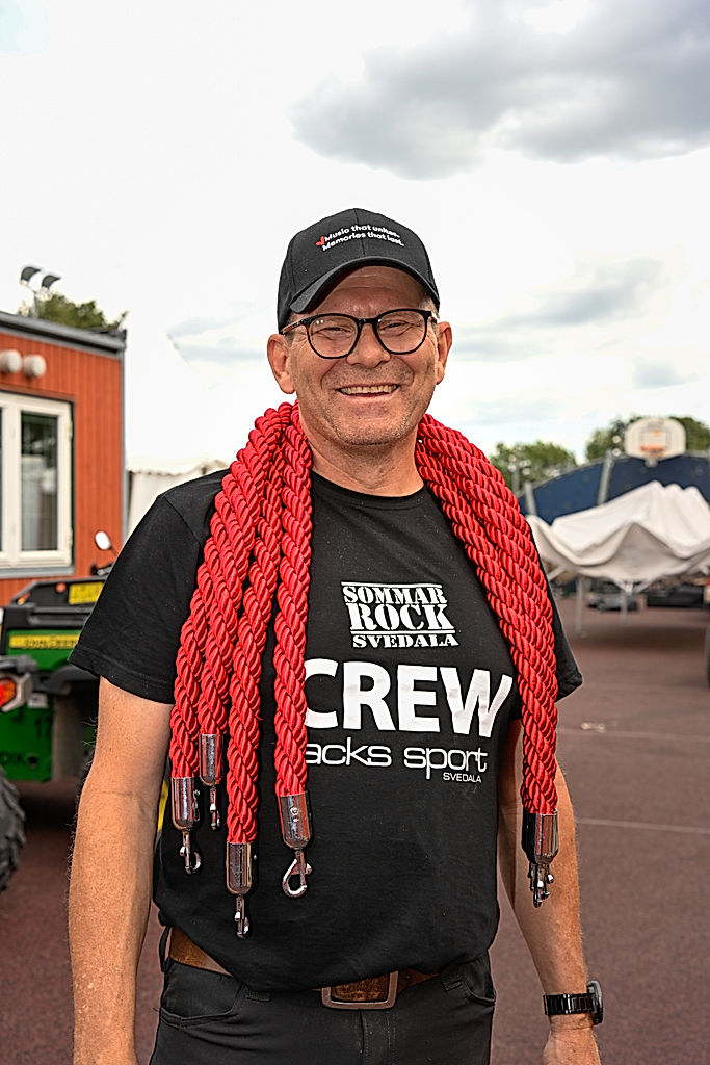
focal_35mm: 44
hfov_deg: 30.5
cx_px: 355
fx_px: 1301
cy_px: 532
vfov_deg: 44.5
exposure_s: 1/125
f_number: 5.6
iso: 100
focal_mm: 44
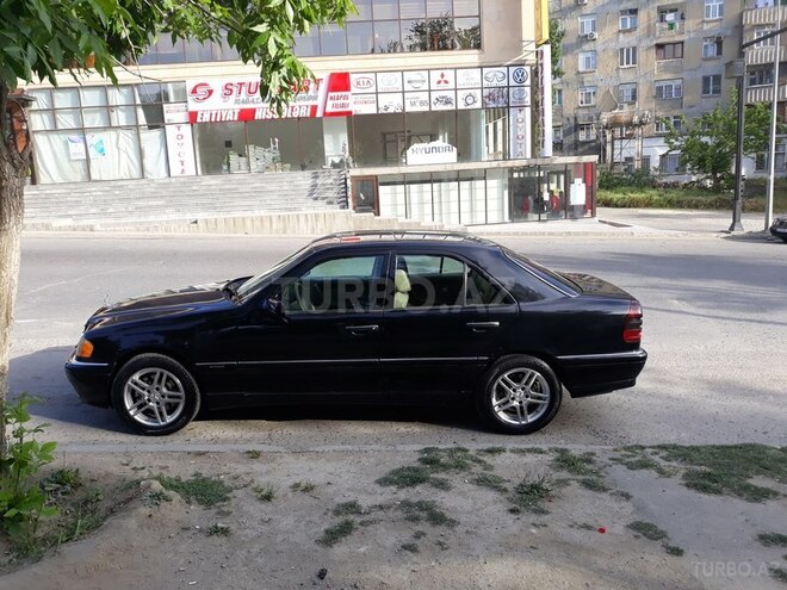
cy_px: 295
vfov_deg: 51.4
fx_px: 614
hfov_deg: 65.3
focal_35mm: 27
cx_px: 394
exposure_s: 1/339
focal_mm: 3.71
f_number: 1.7
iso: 40
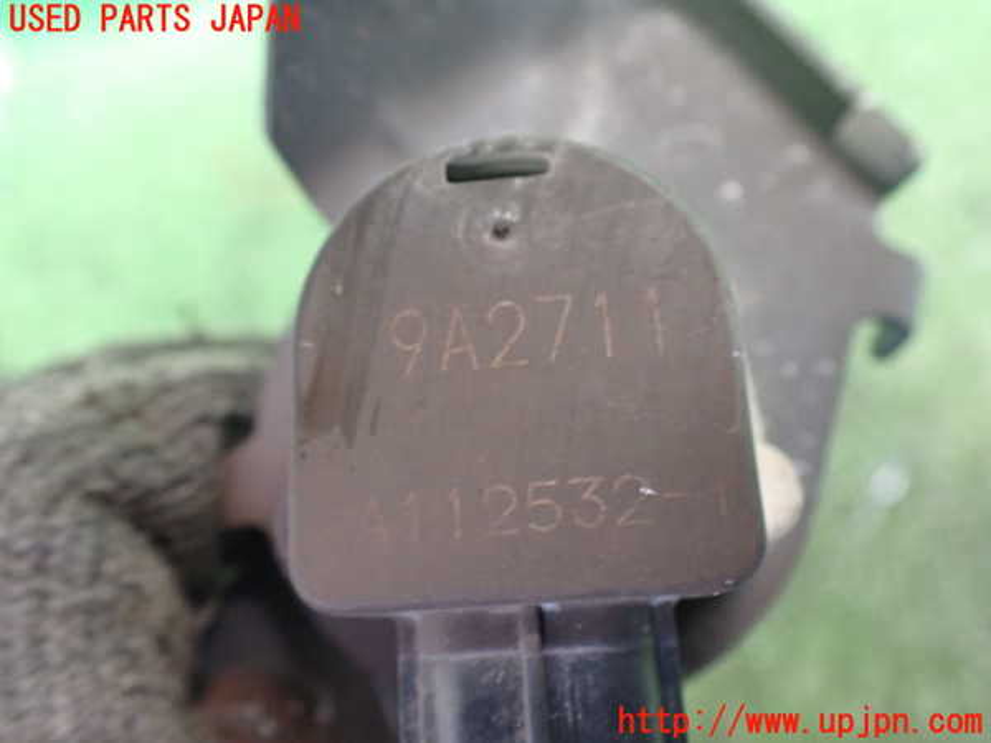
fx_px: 859
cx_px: 496
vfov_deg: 46.8
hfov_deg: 60.0
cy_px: 372
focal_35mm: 30
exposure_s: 1/40
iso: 800
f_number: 2.3
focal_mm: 5.4
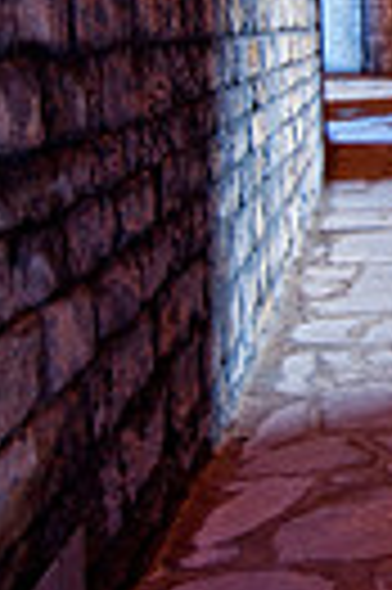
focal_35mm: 62
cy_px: 36
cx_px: 593
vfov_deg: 30.7
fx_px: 1015
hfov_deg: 19.1
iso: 200
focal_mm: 12
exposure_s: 1/10
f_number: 4
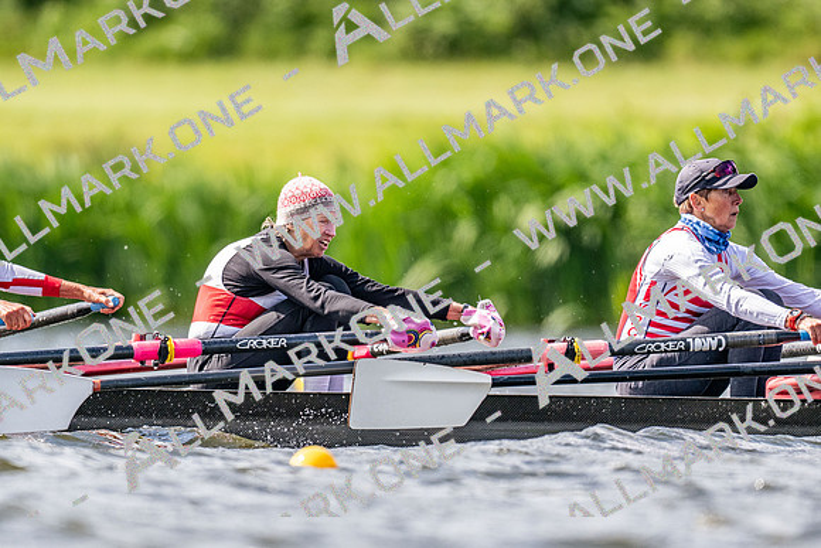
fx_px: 20539
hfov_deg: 2.3
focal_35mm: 900
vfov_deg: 1.5
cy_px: 274
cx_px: 410
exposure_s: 1/2500
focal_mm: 600
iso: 500
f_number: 4
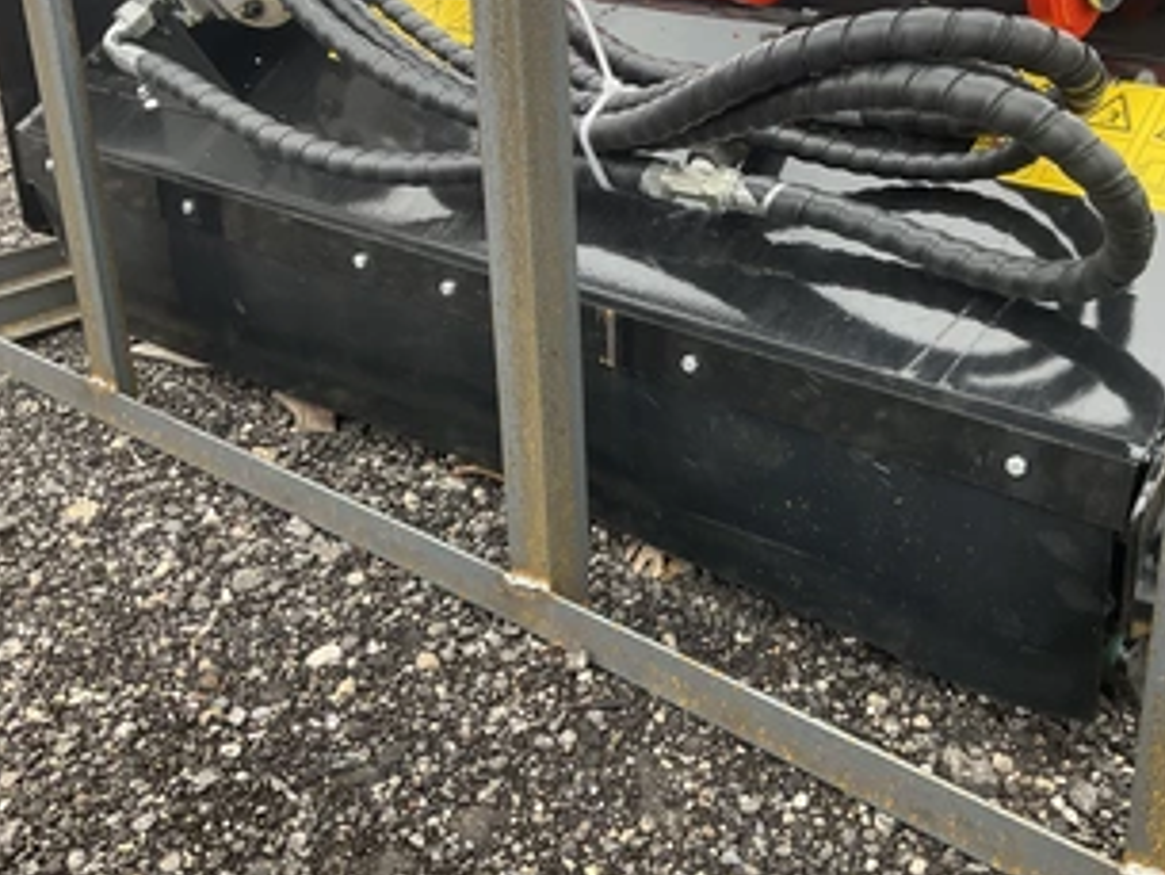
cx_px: 718
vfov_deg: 37.6
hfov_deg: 48.6
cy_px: 355
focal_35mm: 38
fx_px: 1279
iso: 50
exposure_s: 1/122
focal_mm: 3
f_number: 1.8
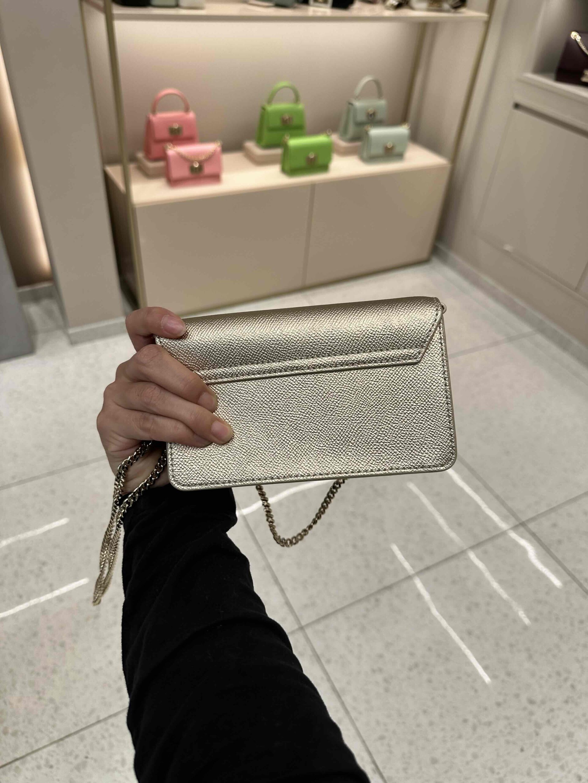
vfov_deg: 71.6
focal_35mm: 24
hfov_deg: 56.8
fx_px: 544
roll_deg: -6.0
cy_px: 392
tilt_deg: -41.7
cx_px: 294
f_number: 1.78
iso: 80
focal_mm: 6.86
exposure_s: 1/435
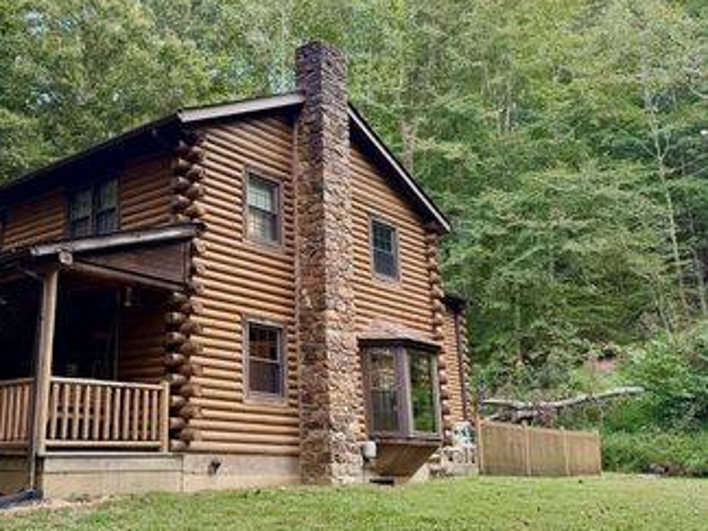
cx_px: 164
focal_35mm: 37
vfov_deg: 38.6
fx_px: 757
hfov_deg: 47.9
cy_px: 228
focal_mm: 6.76
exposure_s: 1/192
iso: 64
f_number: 1.78
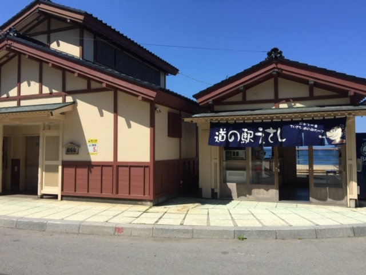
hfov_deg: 61.7
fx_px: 307
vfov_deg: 48.2
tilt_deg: +4.3
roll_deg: -1.0
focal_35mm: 29
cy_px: 138
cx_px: 183
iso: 32
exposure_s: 1/2326
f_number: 2.2
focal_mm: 4.15
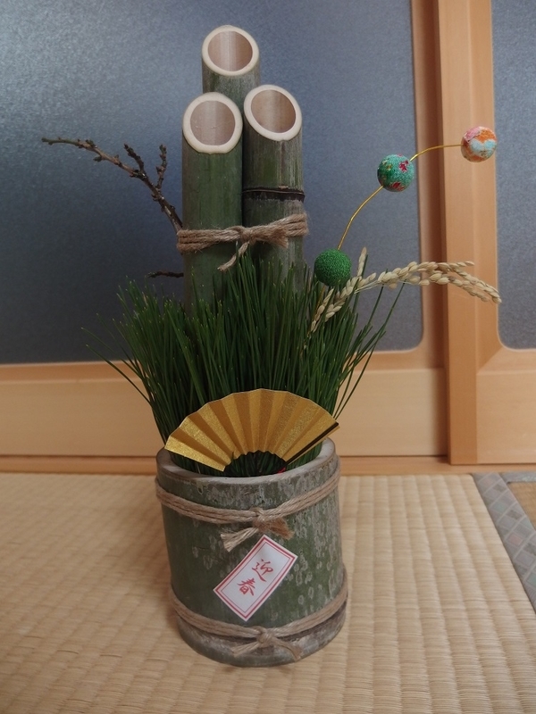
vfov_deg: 67.3
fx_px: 537
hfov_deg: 53.1
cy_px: 357
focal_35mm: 26
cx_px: 268
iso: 200
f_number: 1.8
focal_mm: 4.7
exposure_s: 1/50
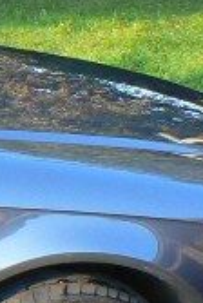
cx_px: -535
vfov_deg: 6.6
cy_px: 218
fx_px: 2628
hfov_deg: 4.2
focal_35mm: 312
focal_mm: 8.2
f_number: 2.8
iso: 80
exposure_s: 1/50
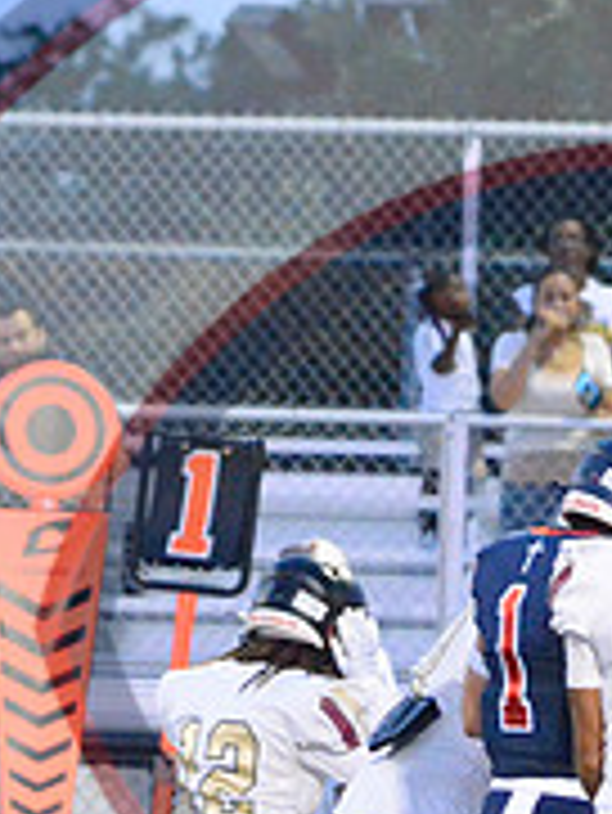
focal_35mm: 782
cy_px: 625
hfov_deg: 1.9
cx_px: 644
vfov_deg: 2.5
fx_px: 18412
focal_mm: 170
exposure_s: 1/250
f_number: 5
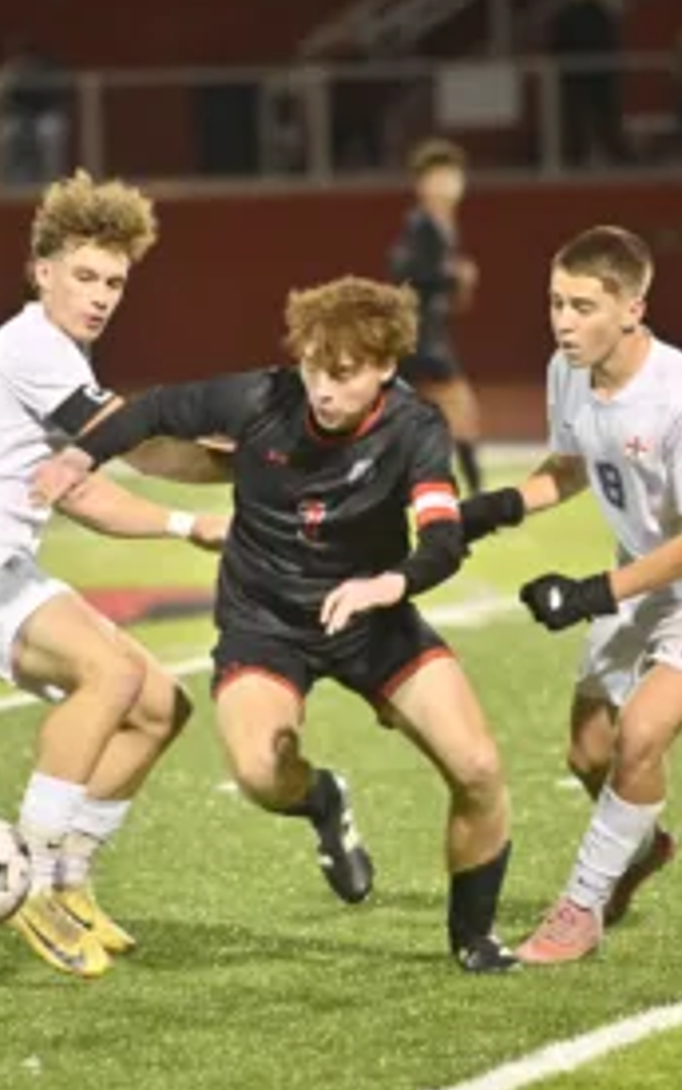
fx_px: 6955
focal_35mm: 234
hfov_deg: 5.6
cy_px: 507
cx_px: 280
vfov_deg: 9.0
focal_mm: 140
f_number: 2.8
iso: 4000
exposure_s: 1/640
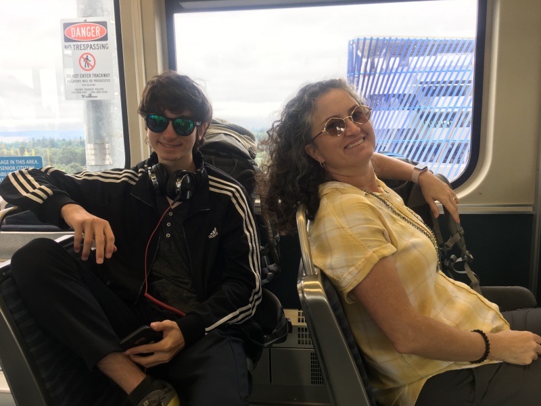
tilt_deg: -9.0
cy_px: 203
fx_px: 453
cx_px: 270
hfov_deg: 61.7
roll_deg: +0.8
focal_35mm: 29
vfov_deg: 48.2
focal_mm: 4.15
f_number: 2.2
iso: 40
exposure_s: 1/120
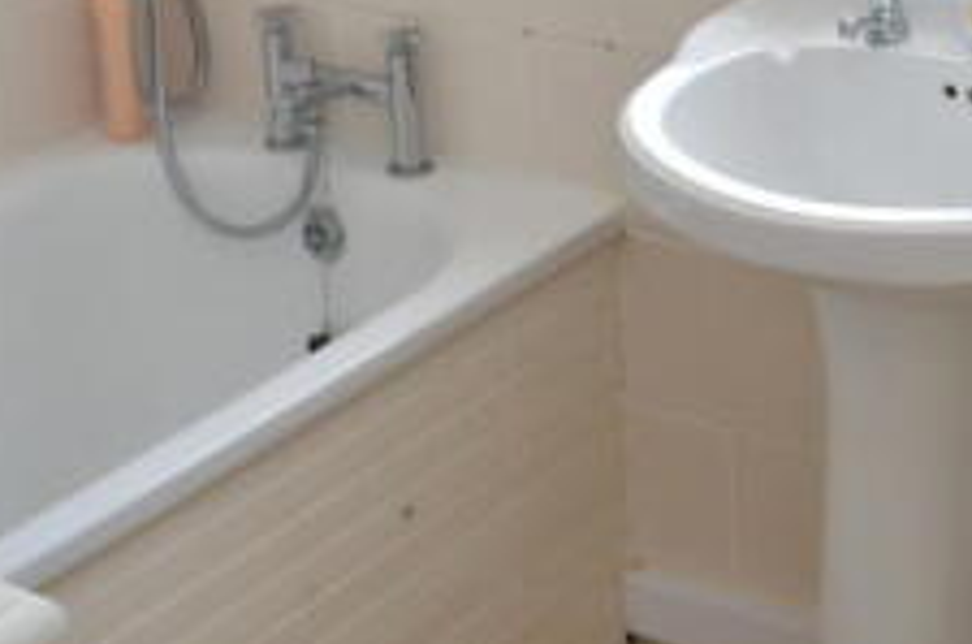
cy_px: -285
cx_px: 834
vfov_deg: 12.4
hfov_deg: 19.2
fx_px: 2829
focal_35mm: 105
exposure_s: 1/30
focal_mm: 24
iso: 200
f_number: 8
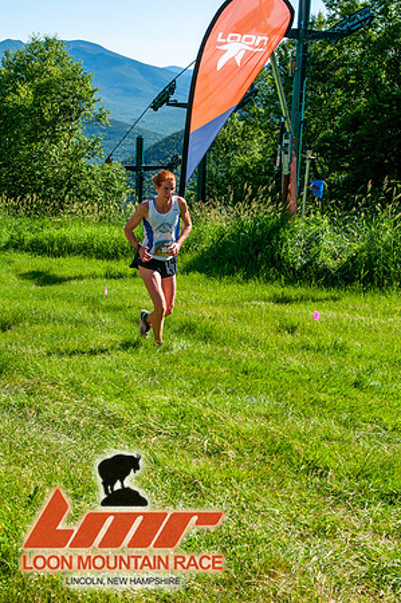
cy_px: 302
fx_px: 854
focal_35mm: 51
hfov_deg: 26.4
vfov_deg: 38.9
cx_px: 200
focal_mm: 34
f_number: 8
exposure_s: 1/400
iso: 200
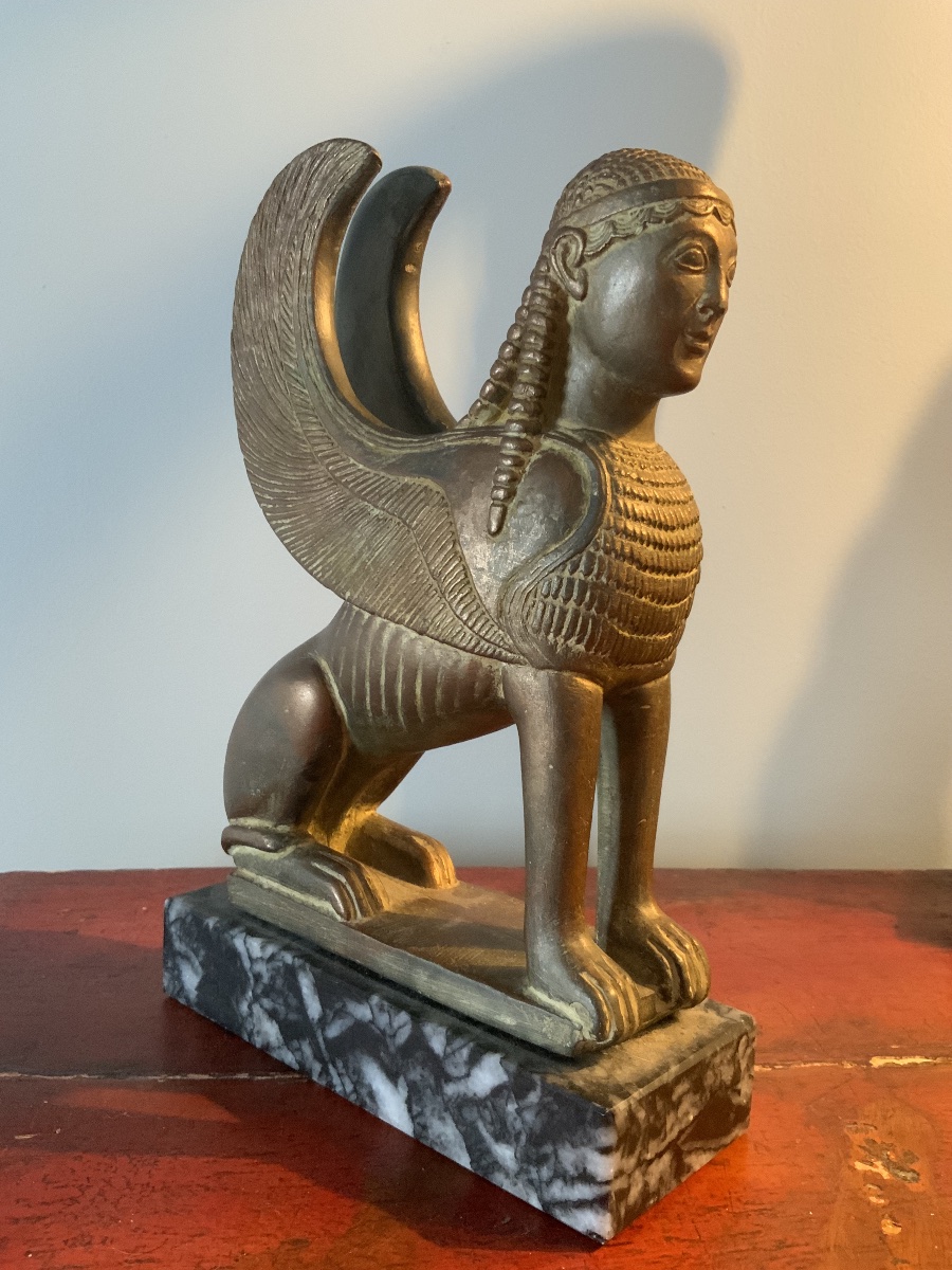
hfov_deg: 48.2
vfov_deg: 61.7
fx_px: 1063
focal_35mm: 29
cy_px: 635
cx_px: 476
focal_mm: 3
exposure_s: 1/50
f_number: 1.8
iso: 250
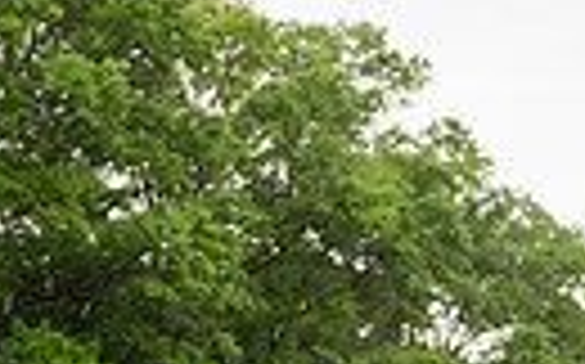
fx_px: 1880
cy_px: 793
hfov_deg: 16.6
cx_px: -198
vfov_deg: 10.0
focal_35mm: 118
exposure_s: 1/500
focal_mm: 26
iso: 400
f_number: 4.5
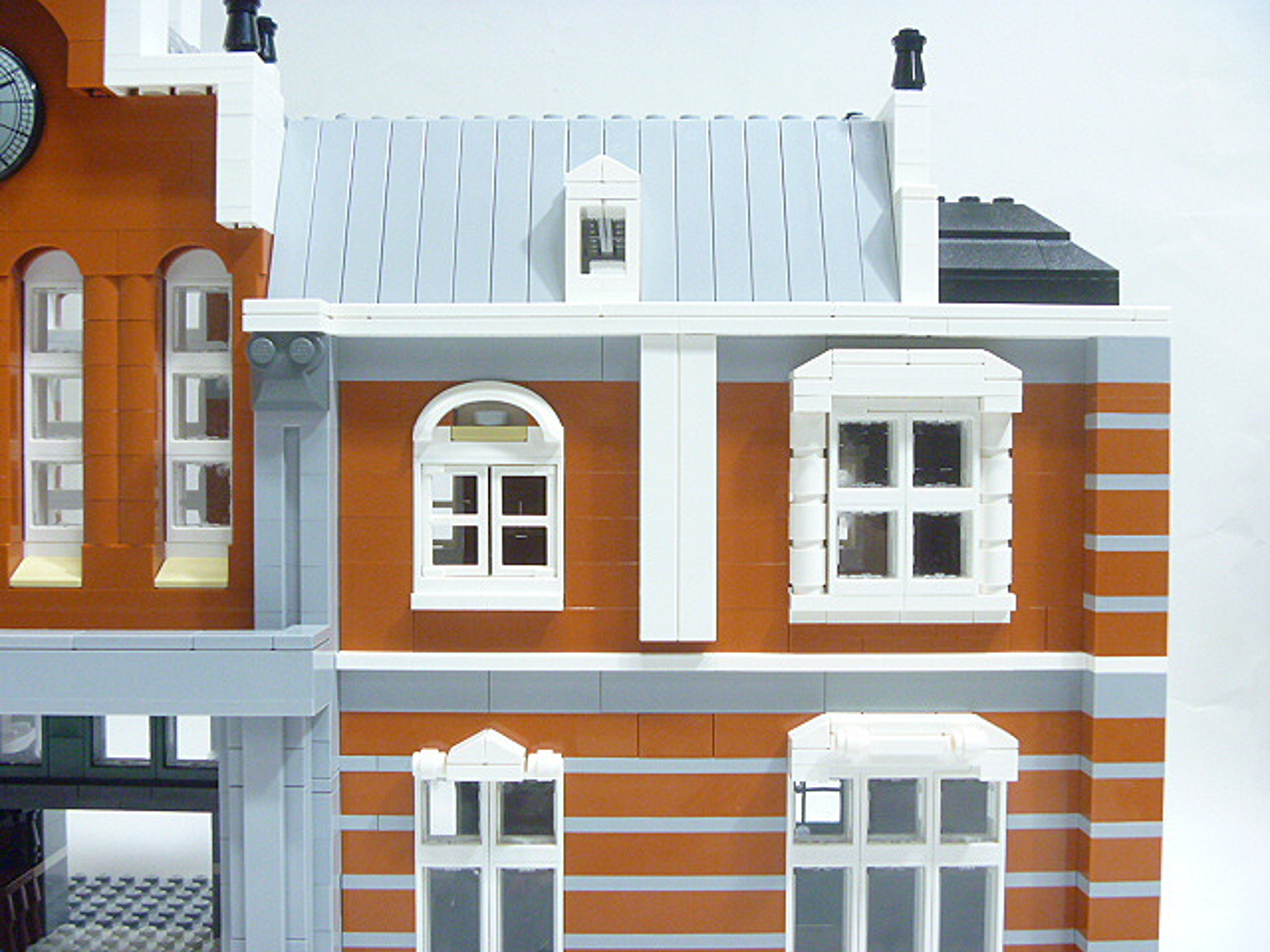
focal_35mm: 35
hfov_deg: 52.6
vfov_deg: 40.7
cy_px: 476
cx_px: 635
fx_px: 1284
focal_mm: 6.3
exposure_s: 1/13
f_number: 3.5
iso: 400
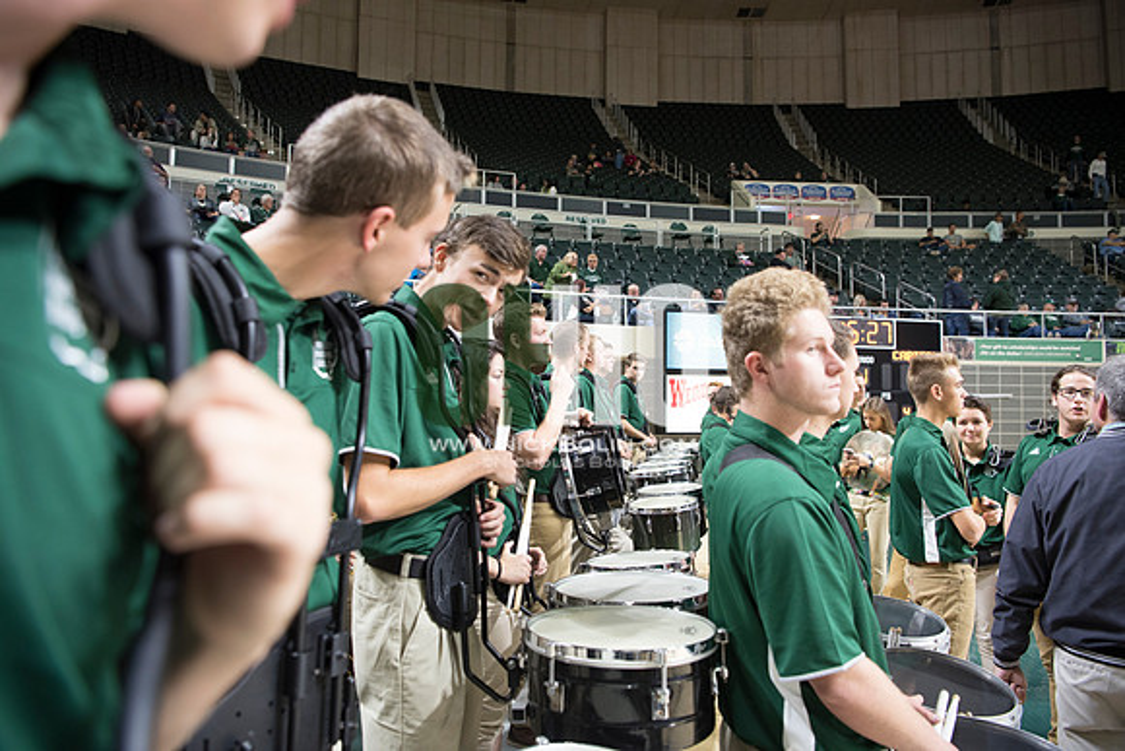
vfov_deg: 53.2
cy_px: 376
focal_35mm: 24
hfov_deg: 73.7
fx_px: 750
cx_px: 562
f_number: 3.5
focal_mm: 24
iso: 2000
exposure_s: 1/125
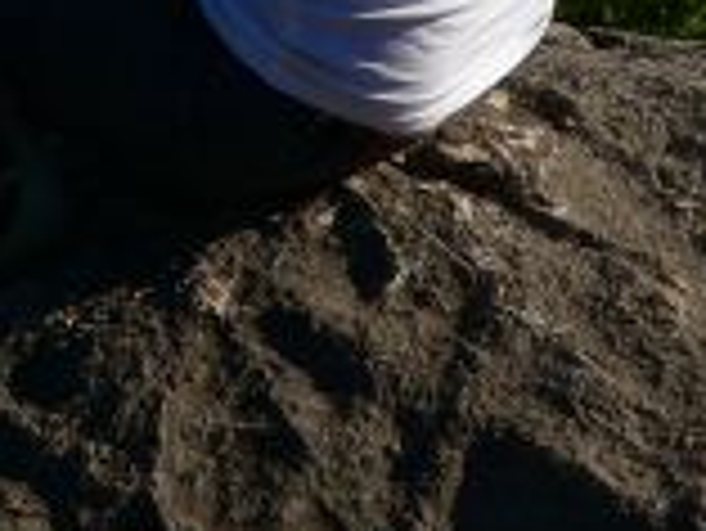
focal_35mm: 147
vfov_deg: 9.5
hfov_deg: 13.4
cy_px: -486
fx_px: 3000
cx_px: 279
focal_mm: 6
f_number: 4.6
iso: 80
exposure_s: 1/1000
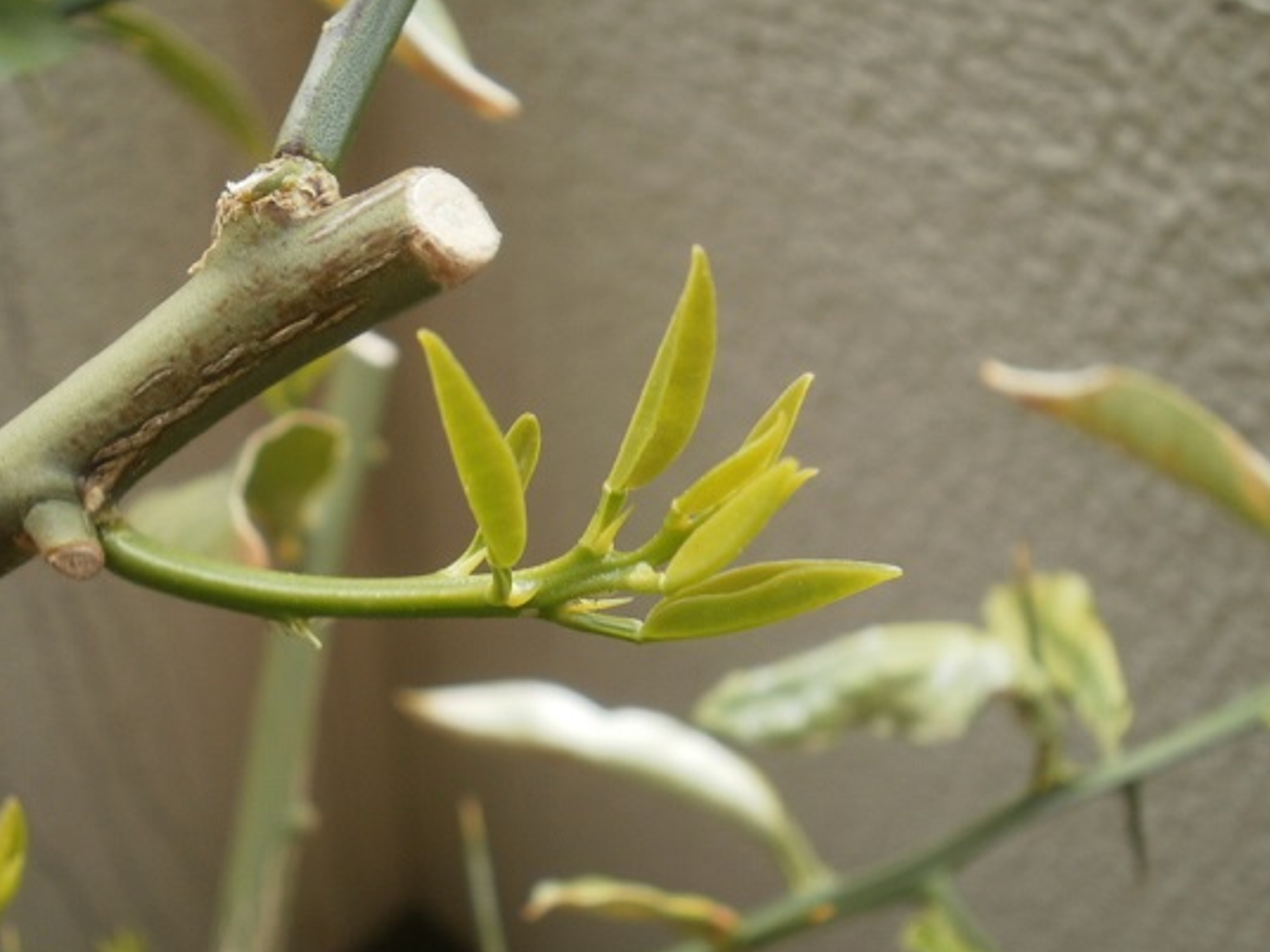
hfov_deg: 50.0
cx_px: 550
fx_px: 1357
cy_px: 547
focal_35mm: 37
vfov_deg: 38.6
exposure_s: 1/40
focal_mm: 5.45
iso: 100
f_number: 2.9
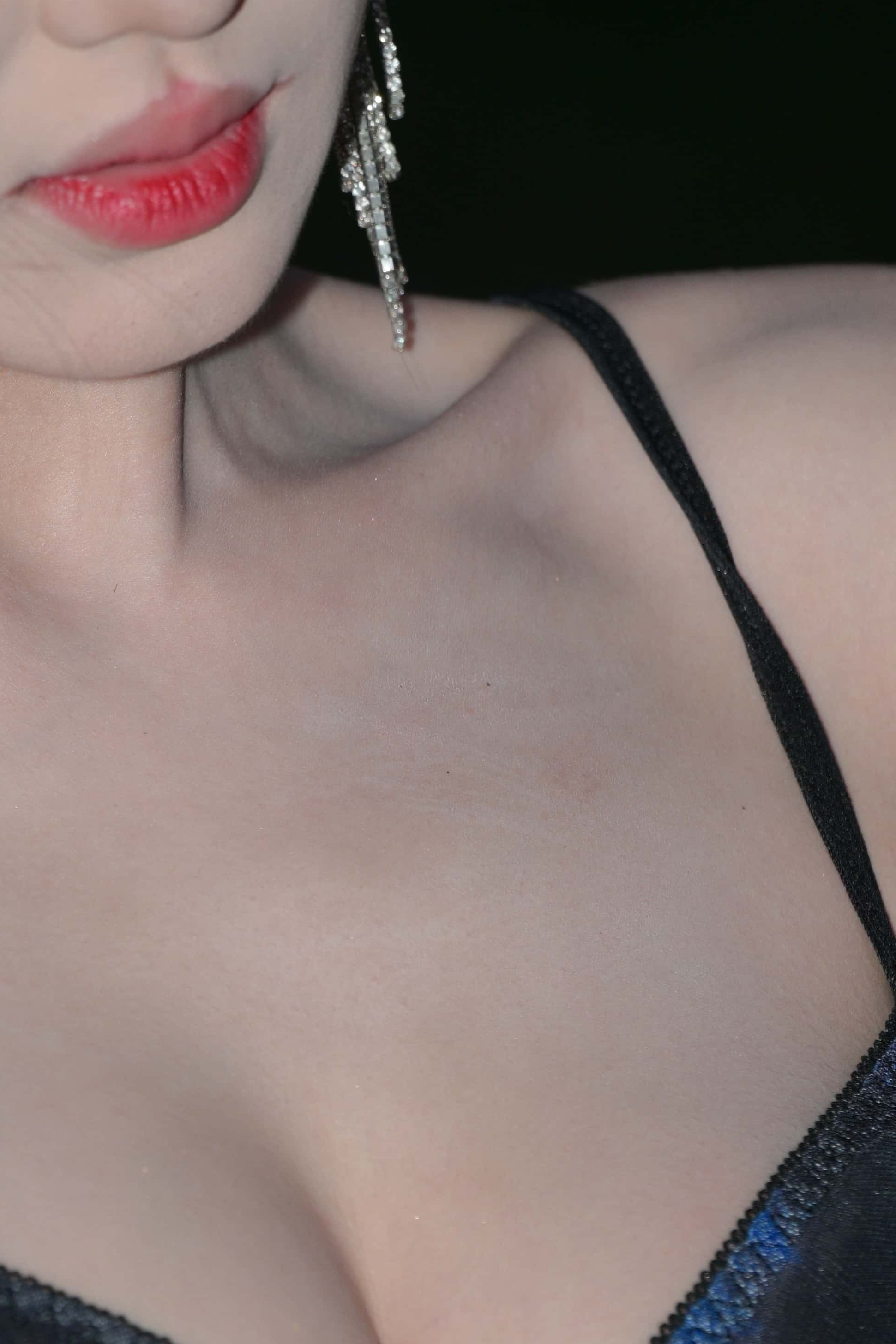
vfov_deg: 3.6
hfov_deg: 2.4
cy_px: 504
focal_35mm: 567
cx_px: -94
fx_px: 21169
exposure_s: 1/200
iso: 100
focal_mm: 200
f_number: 4.5
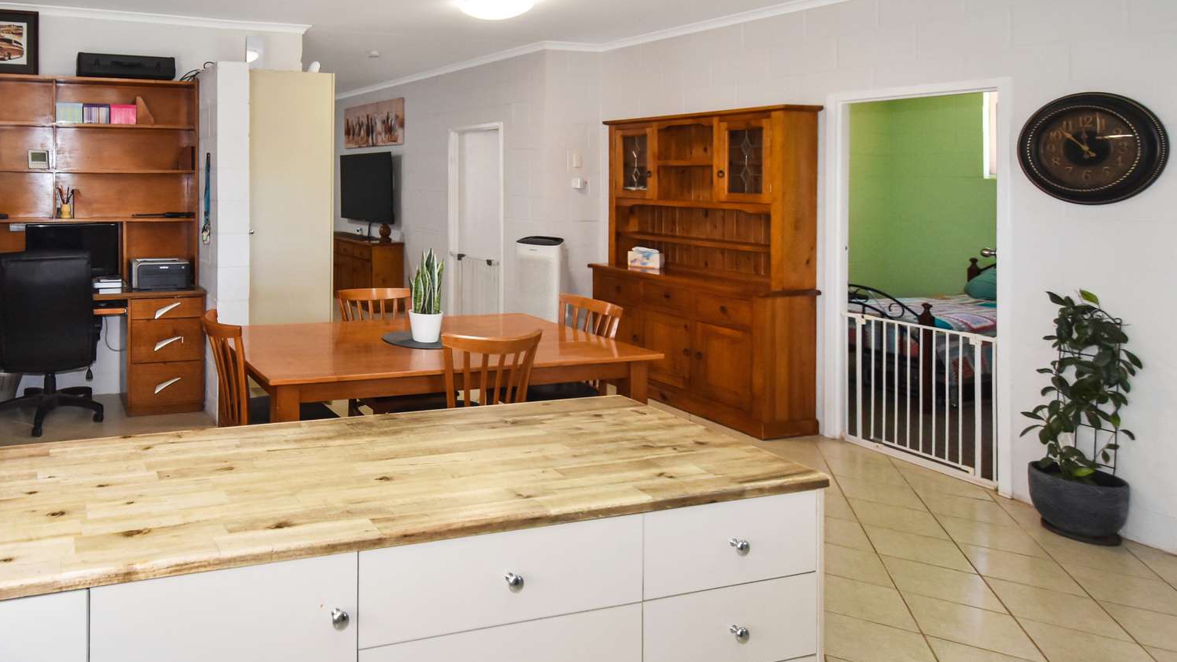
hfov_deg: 85.5
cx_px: 465
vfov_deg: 55.7
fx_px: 624
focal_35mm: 20
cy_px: 373
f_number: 4.5
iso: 800
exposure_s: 1/160
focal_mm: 10
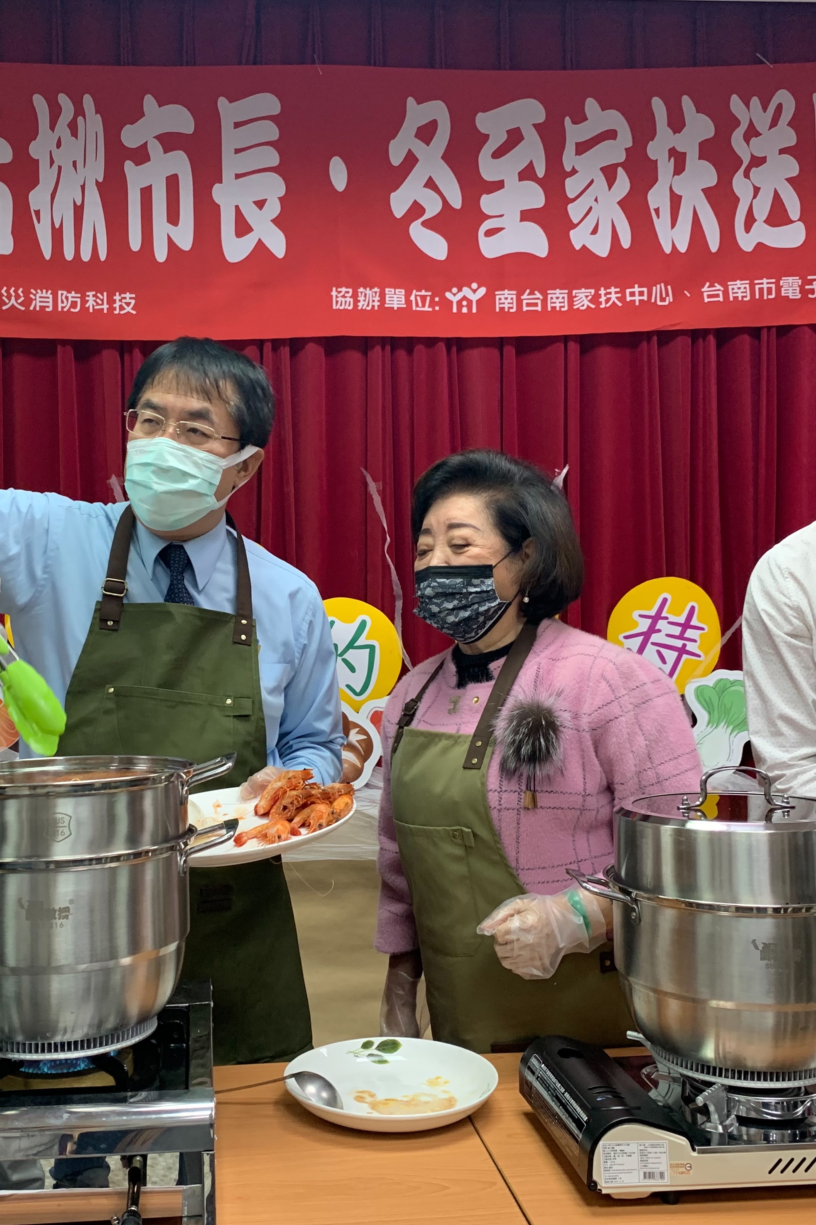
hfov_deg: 35.6
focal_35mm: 37
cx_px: 279
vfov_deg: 51.9
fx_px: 1258
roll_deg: +1.7
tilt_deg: -0.7
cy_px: 602
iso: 125
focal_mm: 4.25
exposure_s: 1/60
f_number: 1.8
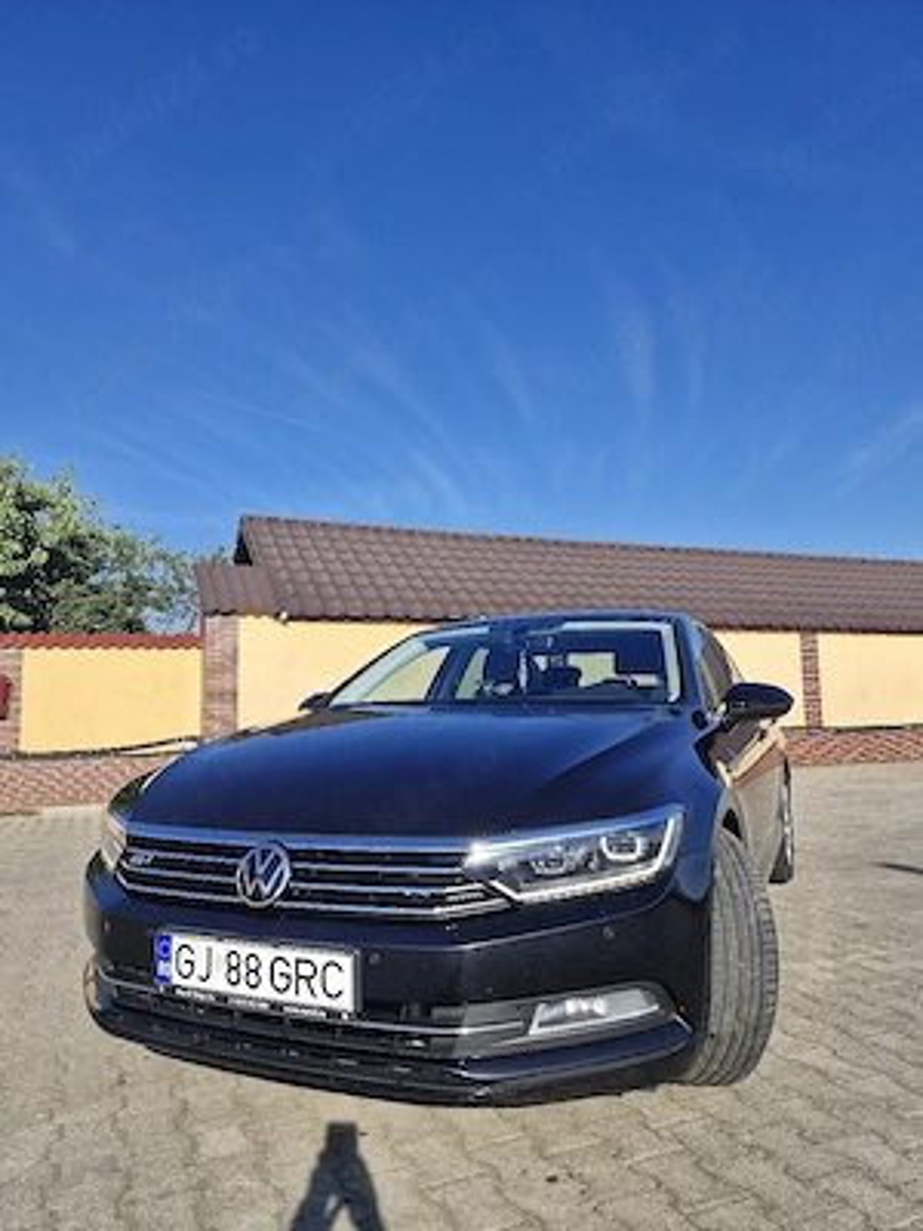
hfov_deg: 58.9
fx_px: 818
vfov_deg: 73.9
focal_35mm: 23
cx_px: 462
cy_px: 616
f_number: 1.8
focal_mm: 5.54
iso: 50
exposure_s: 1/1667
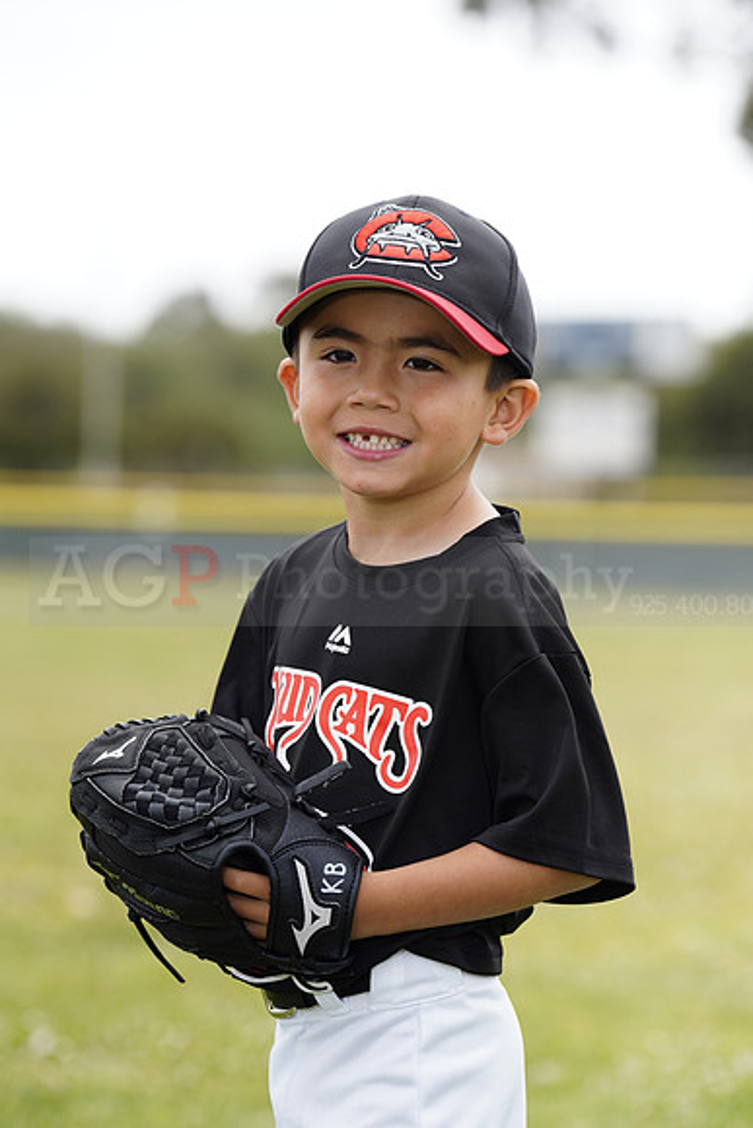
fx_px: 5581
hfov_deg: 7.7
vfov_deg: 11.5
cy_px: 564
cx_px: 376
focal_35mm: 178
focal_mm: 178
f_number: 5.6
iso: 100
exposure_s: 1/250
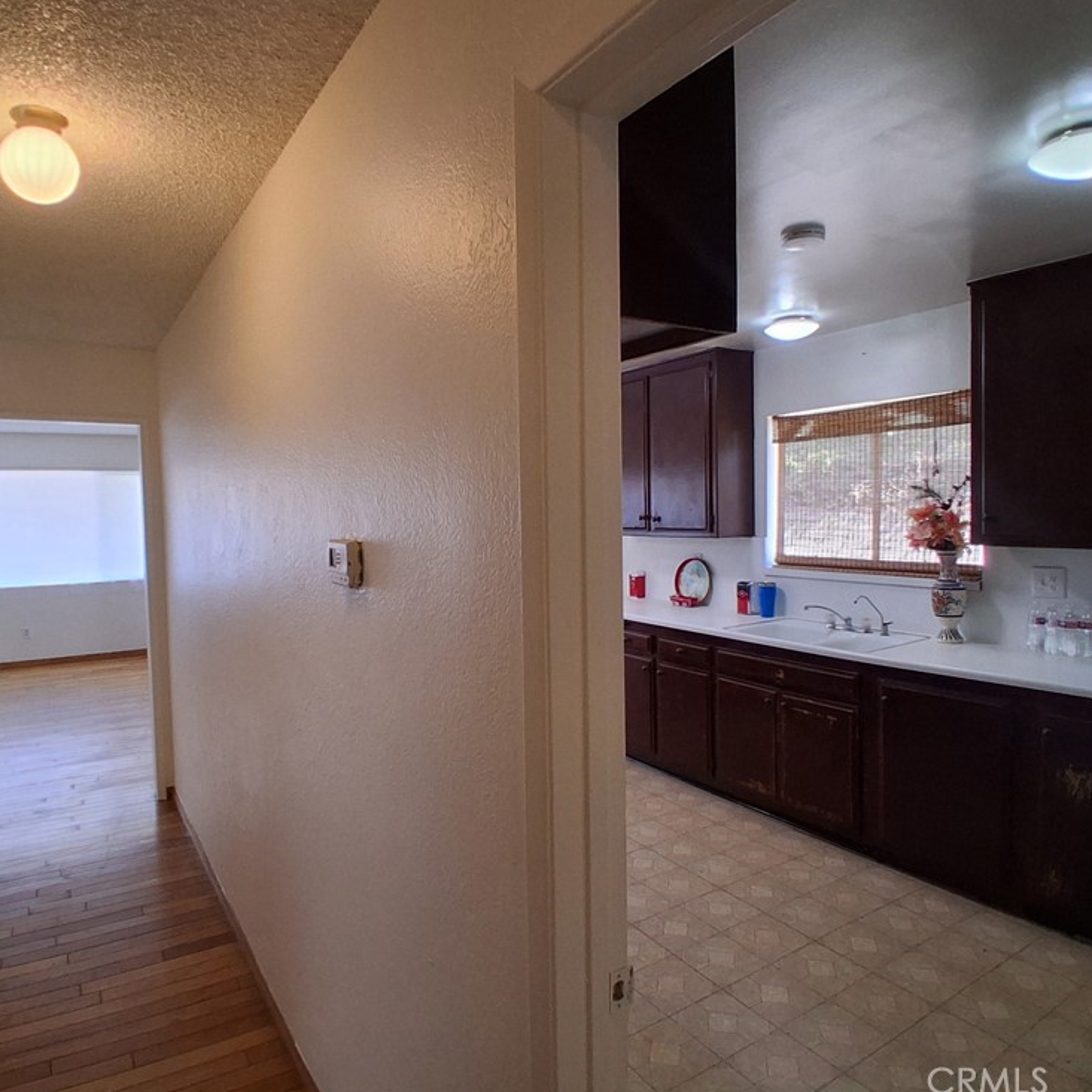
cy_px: 530
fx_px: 749
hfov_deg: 72.1
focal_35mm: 21
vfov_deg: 72.1
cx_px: 521
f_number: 2.2
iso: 160
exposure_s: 1/60
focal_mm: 1.4
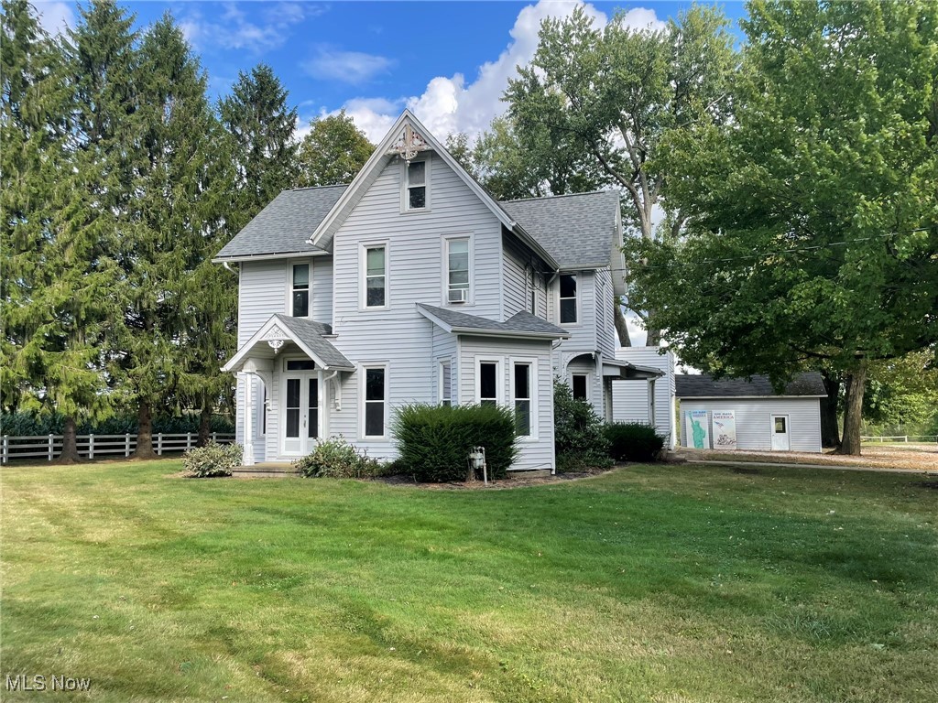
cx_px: 469
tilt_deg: +4.4
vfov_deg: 53.1
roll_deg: +0.6
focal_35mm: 26
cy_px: 352
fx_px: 705
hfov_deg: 67.3
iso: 32
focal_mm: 4.2
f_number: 1.6
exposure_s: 1/1366
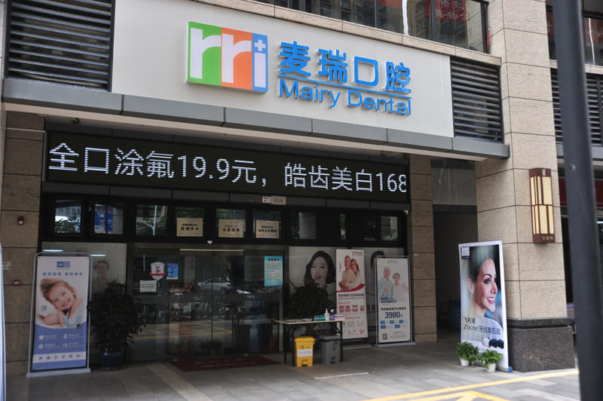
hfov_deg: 60.3
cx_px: 302
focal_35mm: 31
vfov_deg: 42.3
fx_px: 519
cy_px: 200
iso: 200
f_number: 5.6
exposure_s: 1/200
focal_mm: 31
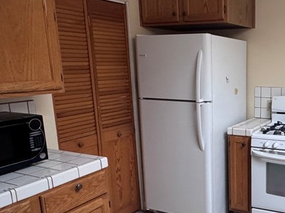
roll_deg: -1.0
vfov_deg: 36.7
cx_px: 252
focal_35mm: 39
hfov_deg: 44.0
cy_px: 127
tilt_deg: -8.8
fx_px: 321
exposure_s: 1/99
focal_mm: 2.22
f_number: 2.2
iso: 250
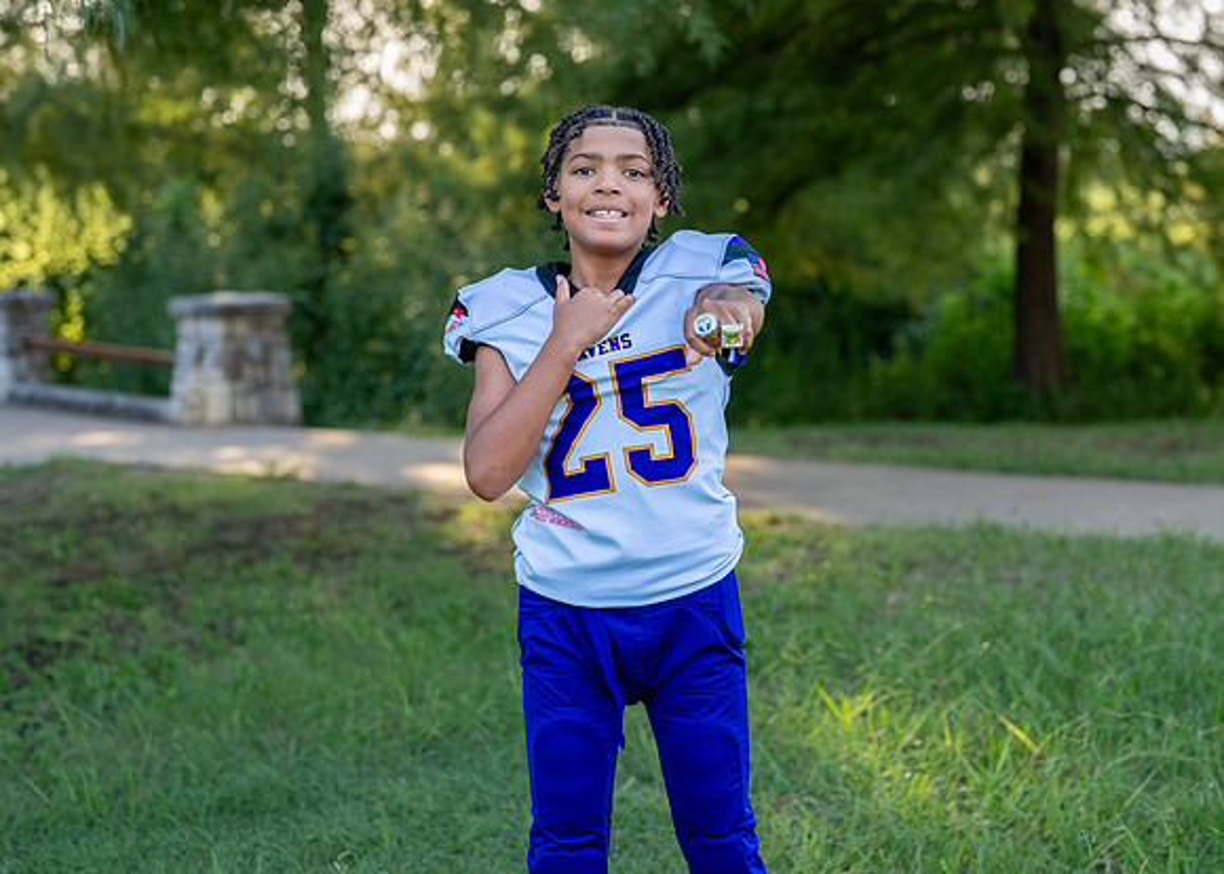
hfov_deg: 27.8
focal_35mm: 71
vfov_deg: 20.0
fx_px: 2469
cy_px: 352
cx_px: 645
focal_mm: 50
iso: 160
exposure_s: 1/640
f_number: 2.2
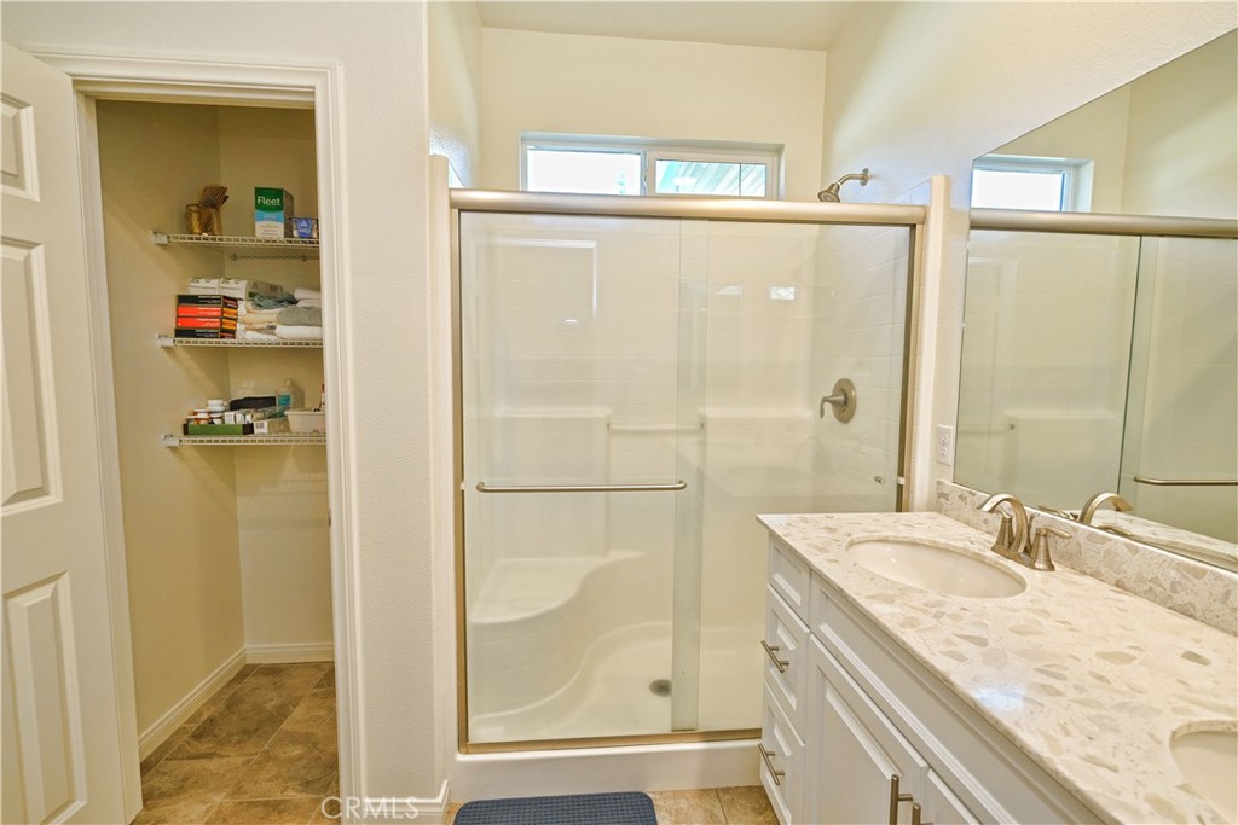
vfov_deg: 73.8
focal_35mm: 16
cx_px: 619
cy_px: 412
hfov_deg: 96.7
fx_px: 550
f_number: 4
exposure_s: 1/60
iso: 320
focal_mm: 10.5
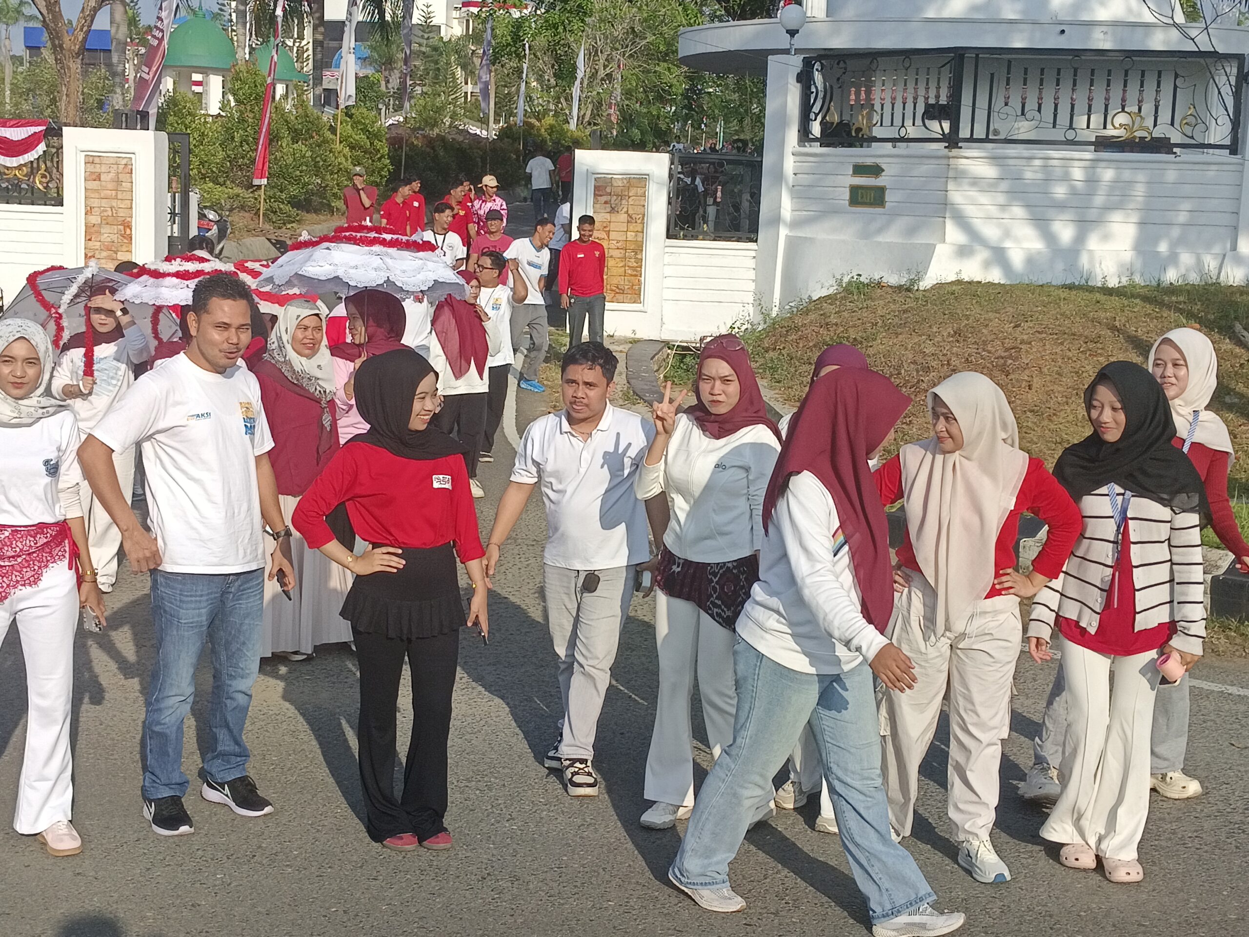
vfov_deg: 29.1
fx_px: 1804
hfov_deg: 38.2
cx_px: 624
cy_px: 468
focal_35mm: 50
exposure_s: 1/654
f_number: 1.79
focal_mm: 4.84
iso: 101
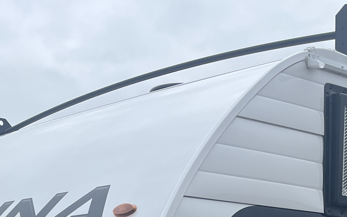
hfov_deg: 23.5
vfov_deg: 13.2
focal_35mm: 88
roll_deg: +0.8
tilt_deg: -8.1
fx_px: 832
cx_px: 209
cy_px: 406
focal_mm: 5.1
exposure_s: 1/2463
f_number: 1.6
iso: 50
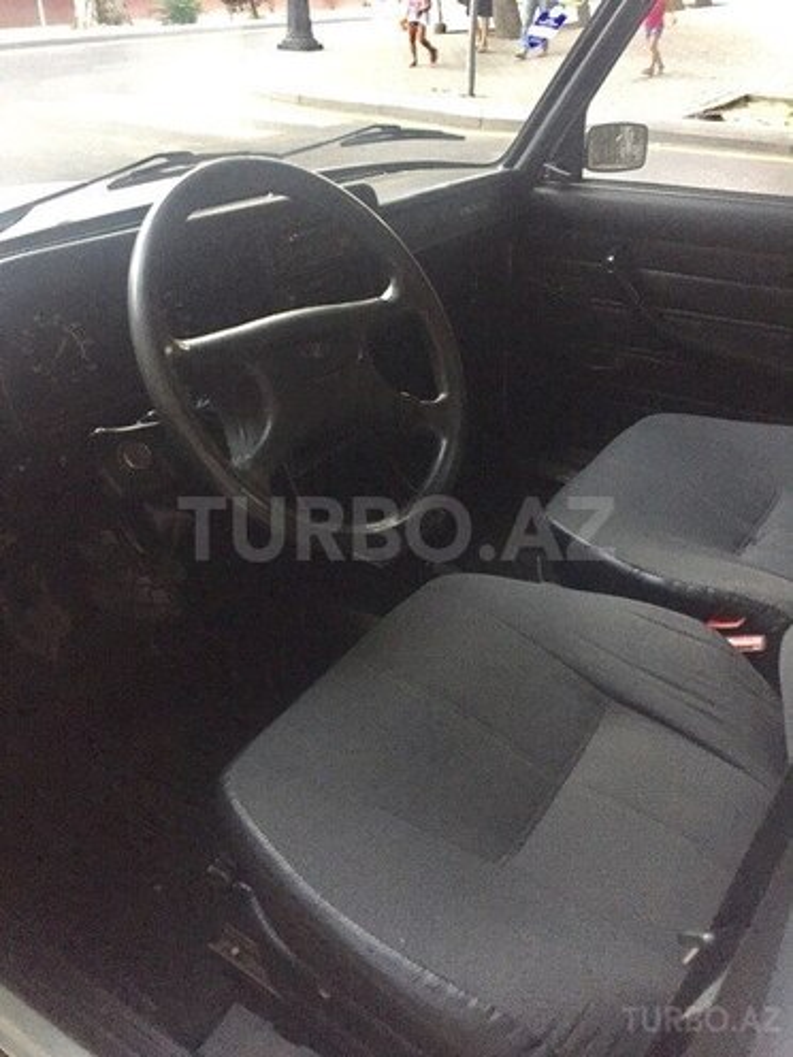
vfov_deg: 61.7
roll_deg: +0.5
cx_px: 396
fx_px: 886
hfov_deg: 48.2
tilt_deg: -29.1
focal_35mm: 29
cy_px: 528
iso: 400
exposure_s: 1/17
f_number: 2.2
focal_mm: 4.15
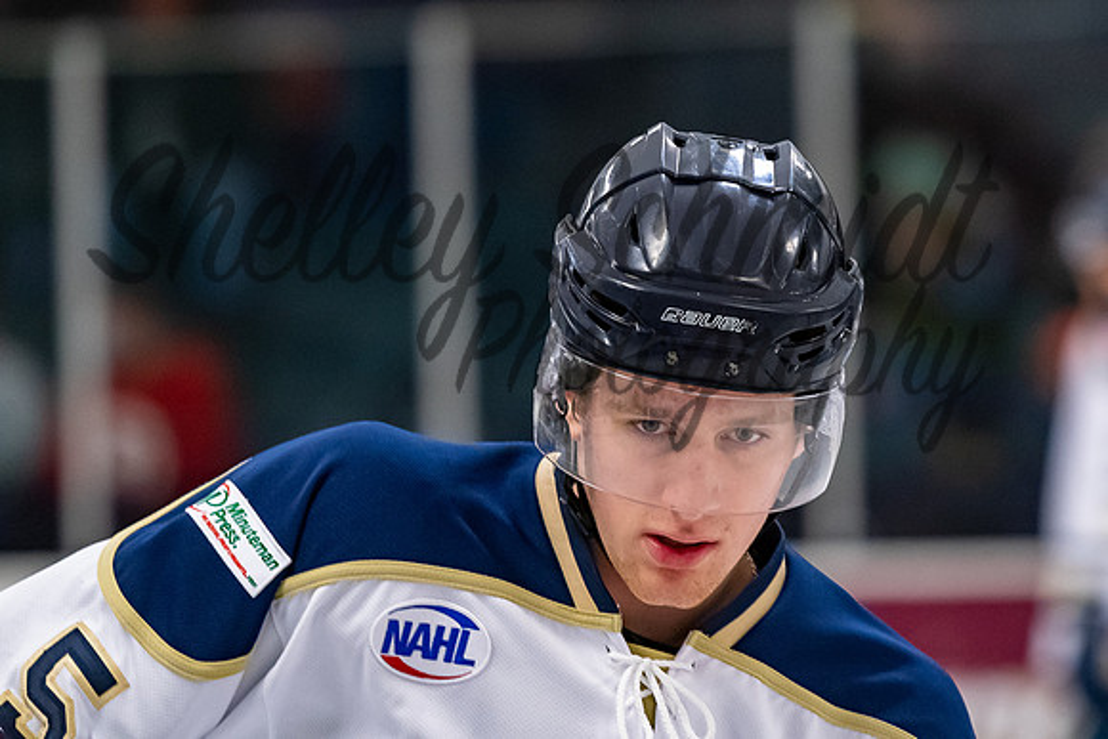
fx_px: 11758
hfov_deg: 5.4
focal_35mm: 382
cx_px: 721
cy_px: 264
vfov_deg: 3.6
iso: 2000
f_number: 3.2
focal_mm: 195
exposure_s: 1/800
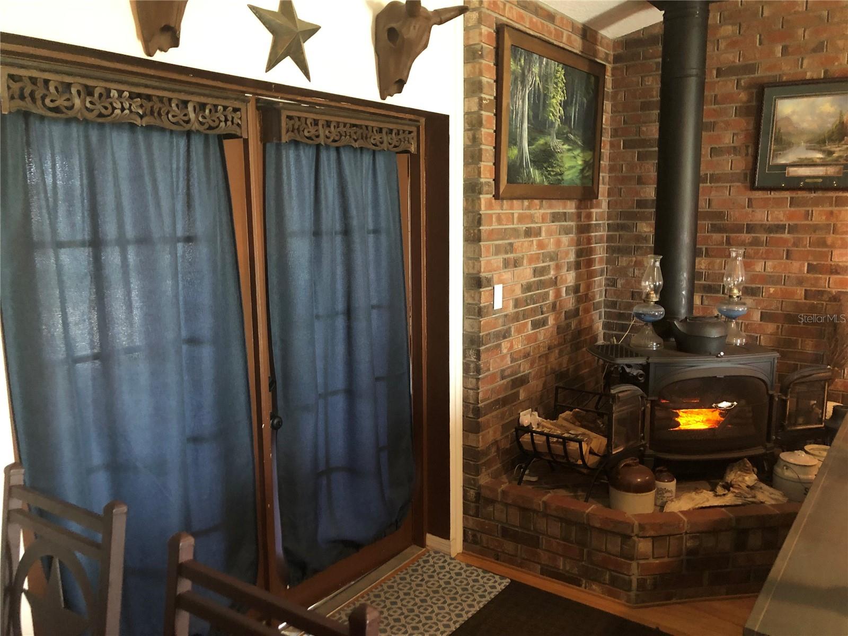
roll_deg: +1.1
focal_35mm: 28
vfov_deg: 49.7
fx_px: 686
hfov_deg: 63.4
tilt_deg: -9.3
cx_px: 424
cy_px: 318
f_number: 1.8
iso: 100
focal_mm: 3.99
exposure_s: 1/4
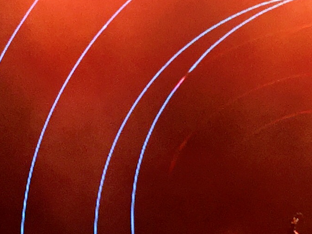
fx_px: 1271
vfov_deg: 10.4
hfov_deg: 13.9
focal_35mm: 141
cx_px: 55
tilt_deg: +10.2
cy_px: 265
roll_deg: +1.3
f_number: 2.2
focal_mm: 4.15
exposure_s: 1/30
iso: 200
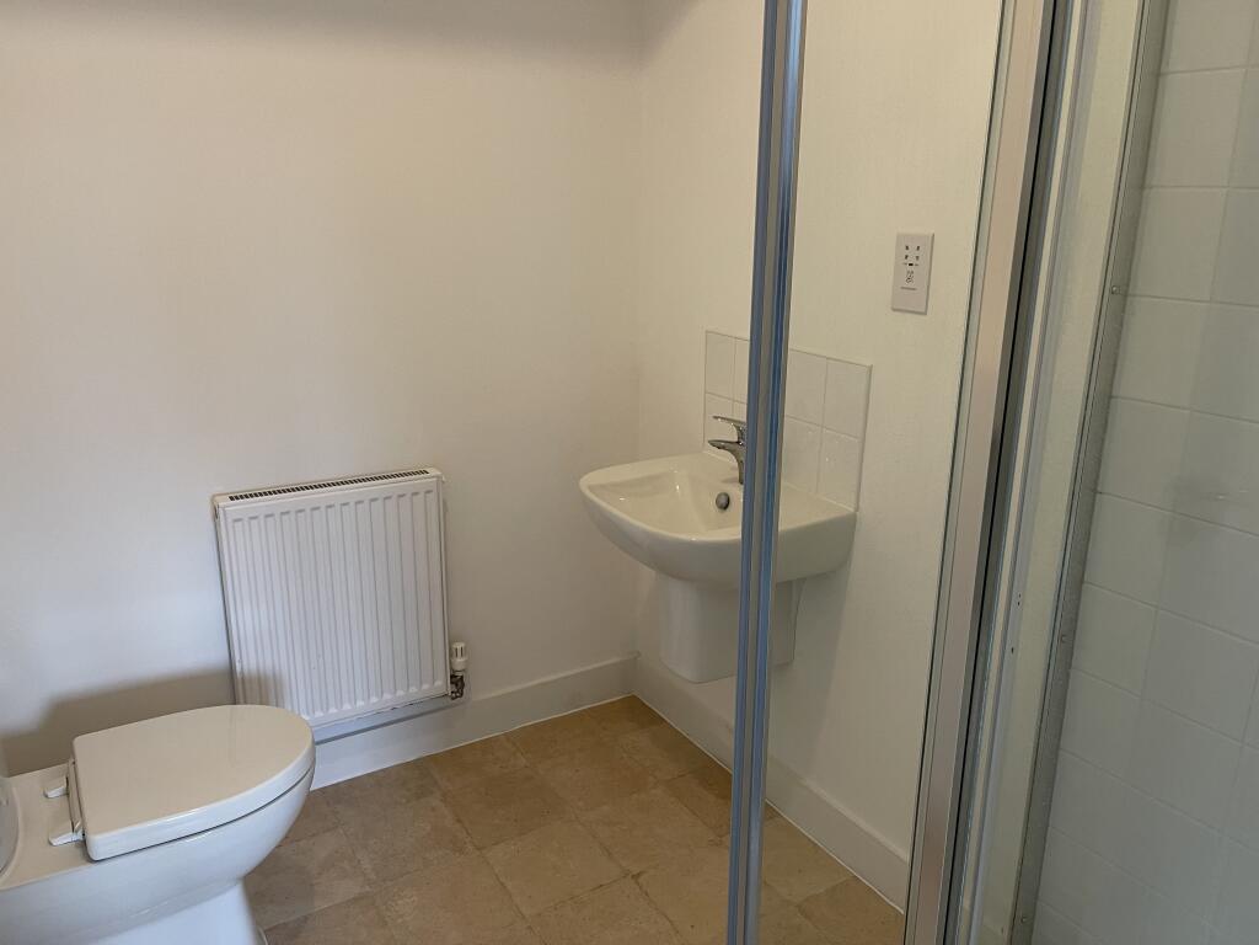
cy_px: 472
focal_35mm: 26
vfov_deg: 53.1
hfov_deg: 67.3
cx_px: 630
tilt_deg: -16.4
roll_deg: +0.0
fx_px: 946
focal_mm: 5.1
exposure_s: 1/71
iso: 125
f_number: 1.6
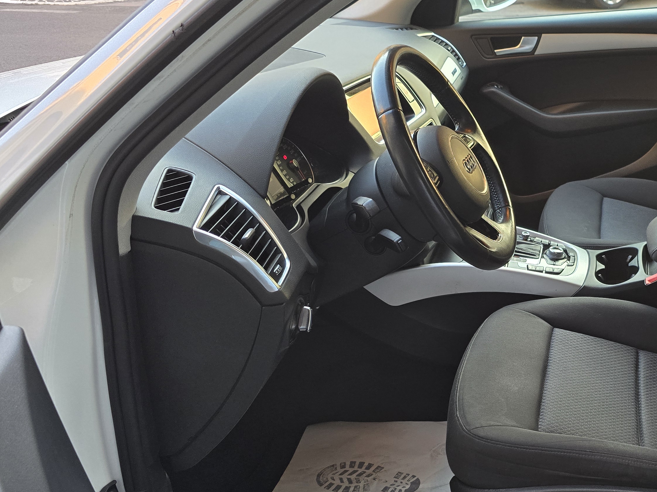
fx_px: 778
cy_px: 298
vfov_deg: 35.0
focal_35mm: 41
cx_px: 557
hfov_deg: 42.9
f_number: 1.7
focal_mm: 6.3
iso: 160
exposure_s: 1/100
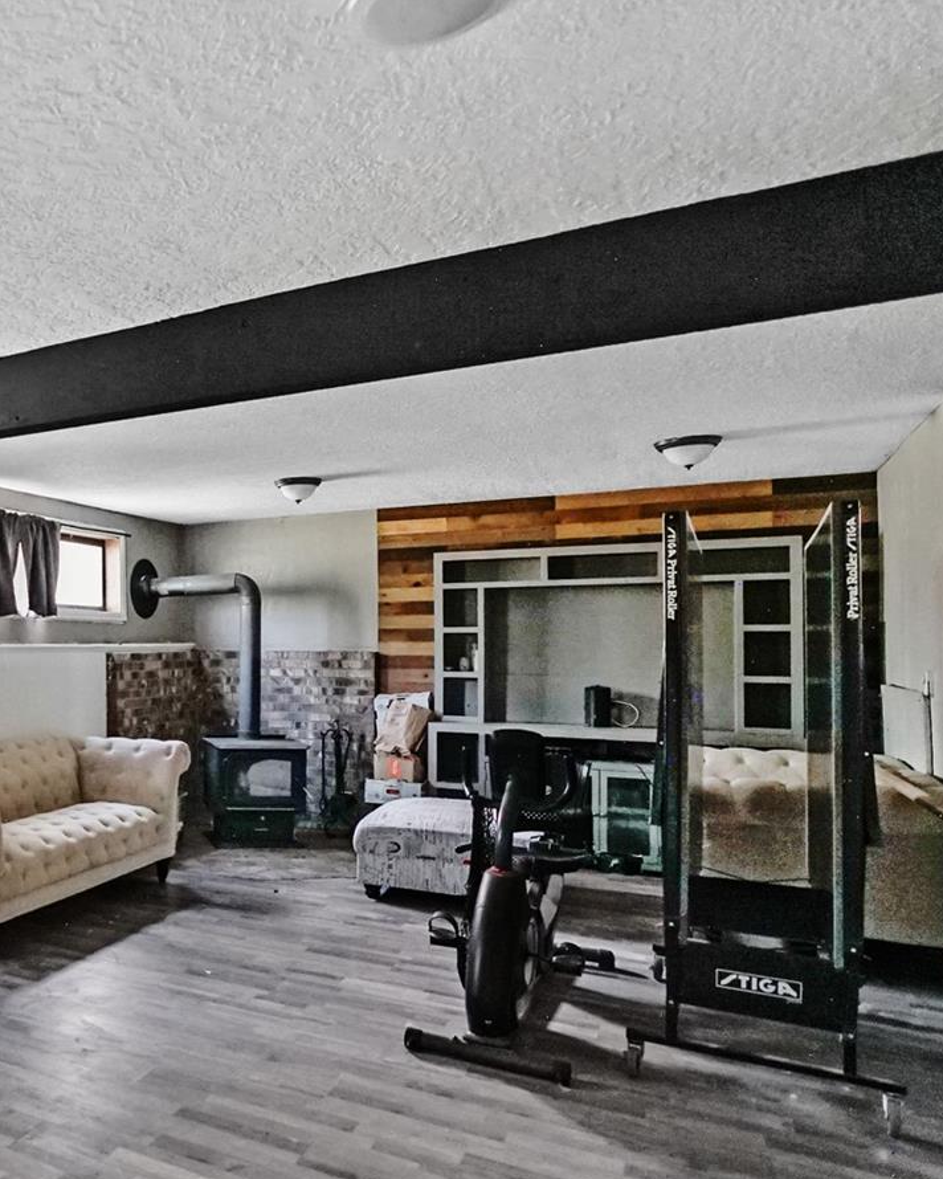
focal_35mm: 27
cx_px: -23
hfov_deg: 44.3
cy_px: 632
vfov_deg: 64.0
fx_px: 942
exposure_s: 1/160
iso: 5000
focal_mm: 16
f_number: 2.8
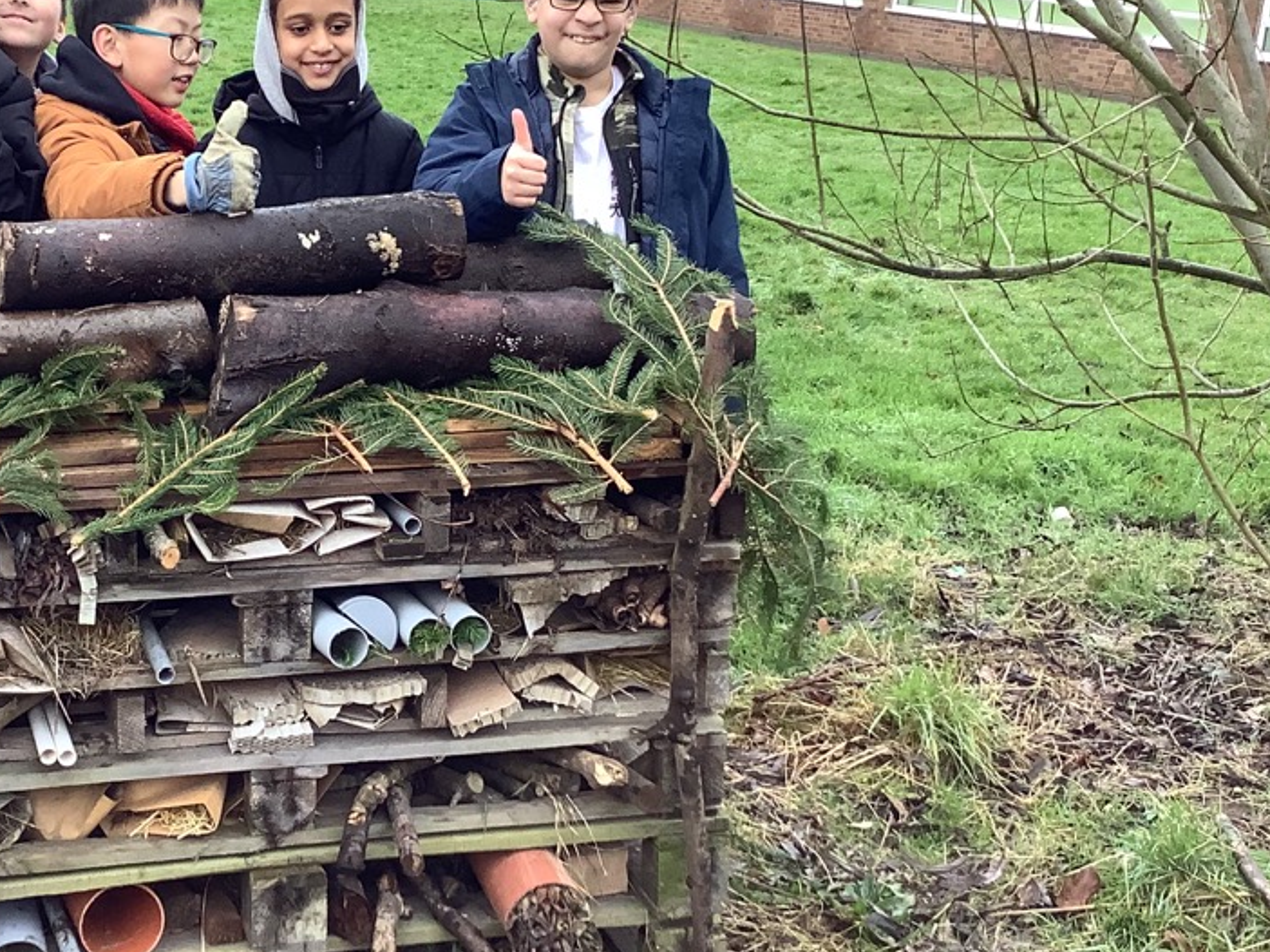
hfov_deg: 34.7
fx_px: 1944
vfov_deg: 27.5
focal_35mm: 53
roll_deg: -2.0
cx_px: 194
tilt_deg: -15.2
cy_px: 391
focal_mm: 3.3
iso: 64
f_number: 2.4
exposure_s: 1/100
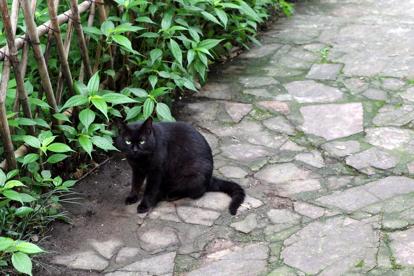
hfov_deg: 48.5
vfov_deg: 33.4
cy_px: 138
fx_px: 460
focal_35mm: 40
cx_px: 207
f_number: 2.8
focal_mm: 26
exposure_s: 1/40
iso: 320
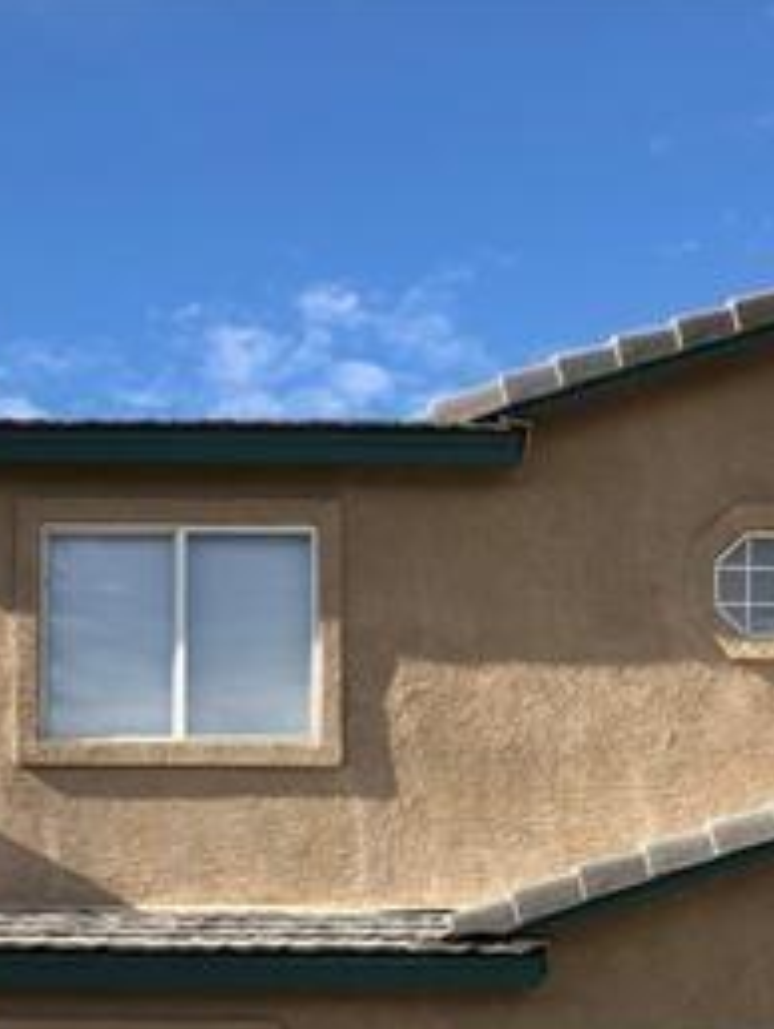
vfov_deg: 26.9
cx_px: 335
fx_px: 1935
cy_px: 1181
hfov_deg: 22.6
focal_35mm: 65
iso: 20
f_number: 1.8
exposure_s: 1/1499
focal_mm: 4
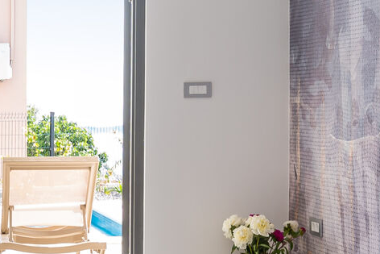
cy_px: 192
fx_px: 940
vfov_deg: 15.3
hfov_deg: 22.3
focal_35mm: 89
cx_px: 42
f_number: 8
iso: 100
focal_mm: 15
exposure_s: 1/30
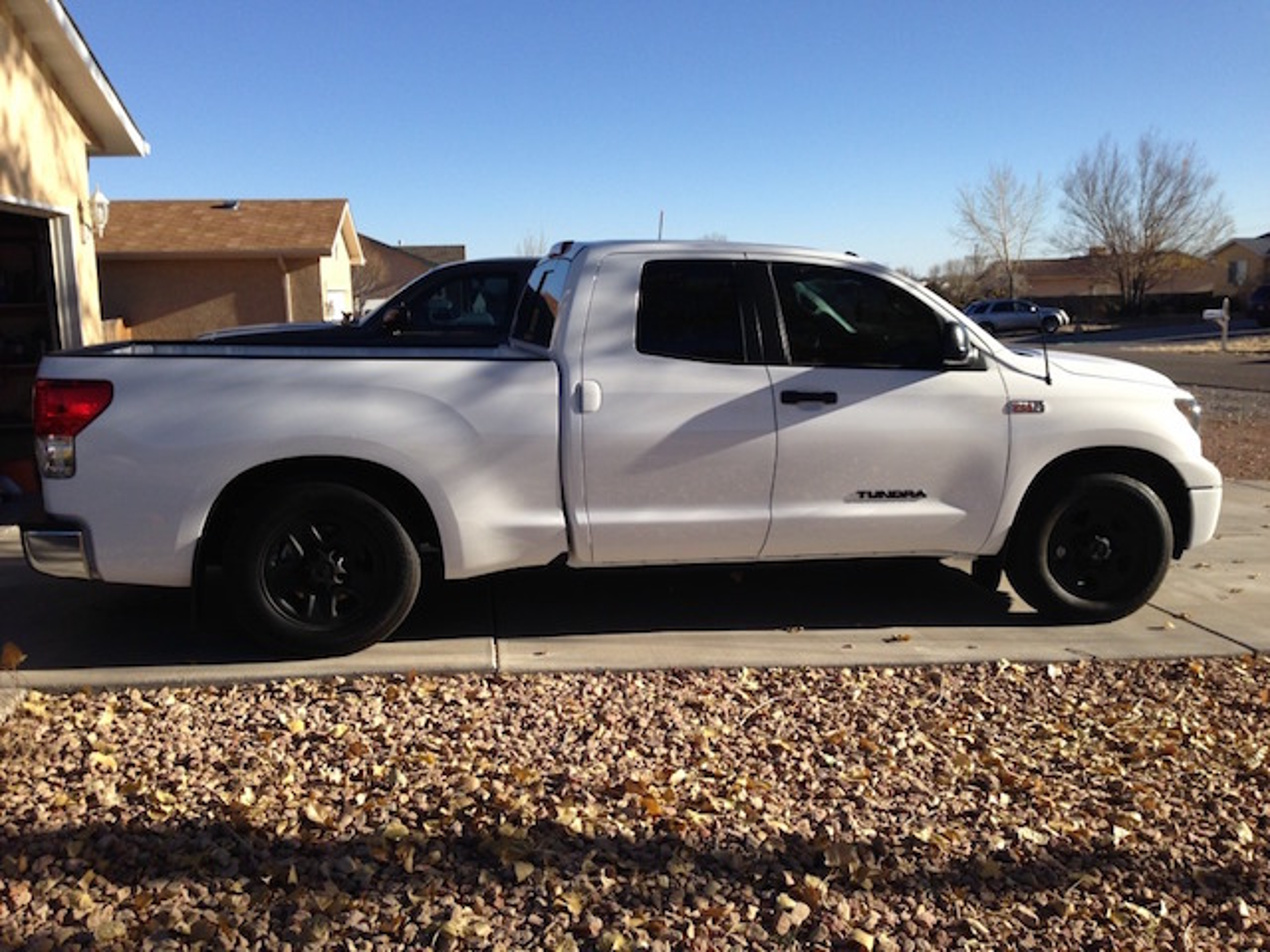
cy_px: 476
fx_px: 1211
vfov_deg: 42.9
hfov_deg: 55.4
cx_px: 635
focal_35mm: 33
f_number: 2.4
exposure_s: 1/1242
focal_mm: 4.1
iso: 50
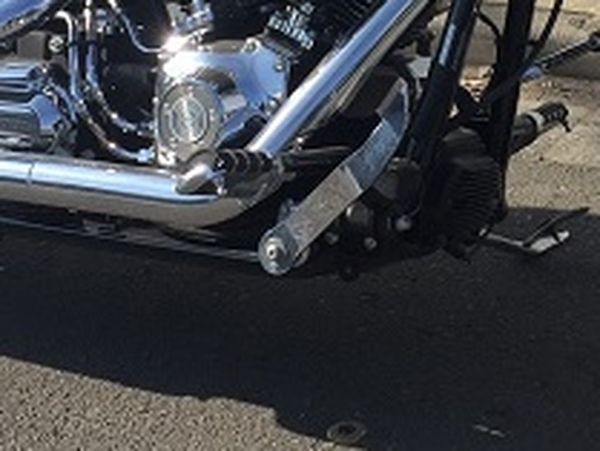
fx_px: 1700
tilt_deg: -18.0
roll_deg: +5.3
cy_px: -73
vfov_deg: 14.7
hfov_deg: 19.9
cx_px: 405
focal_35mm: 98
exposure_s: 1/1236
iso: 32
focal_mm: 4.15
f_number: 2.2
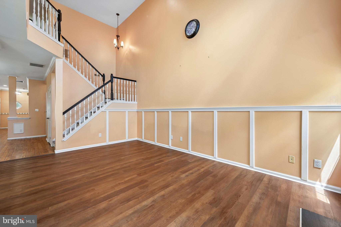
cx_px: 170
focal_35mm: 14
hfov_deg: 104.3
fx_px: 133
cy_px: 114
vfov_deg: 81.2
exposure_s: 1/10
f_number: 11
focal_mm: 14
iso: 400
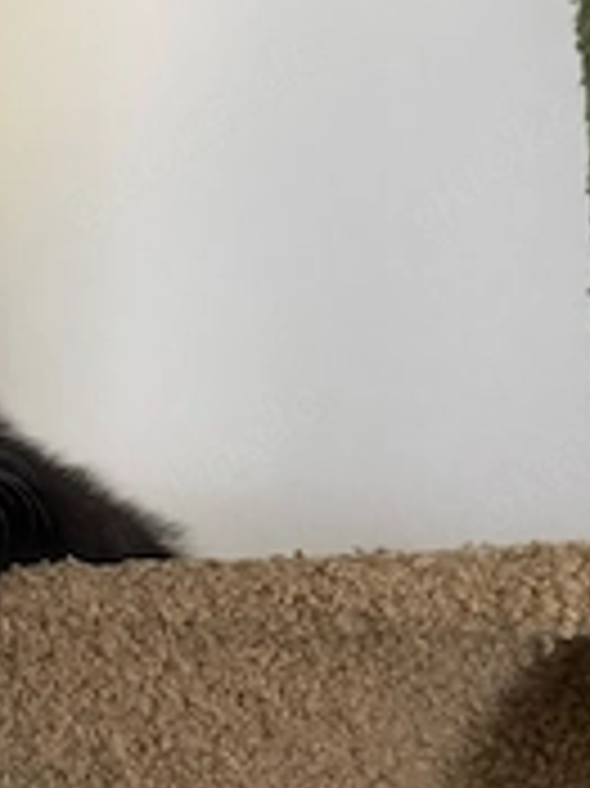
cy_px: 531
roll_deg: -0.3
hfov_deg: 24.8
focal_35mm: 55
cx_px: -54
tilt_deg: +3.1
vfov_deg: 34.6
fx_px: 1251
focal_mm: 6.76
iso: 800
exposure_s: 1/43
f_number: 1.78
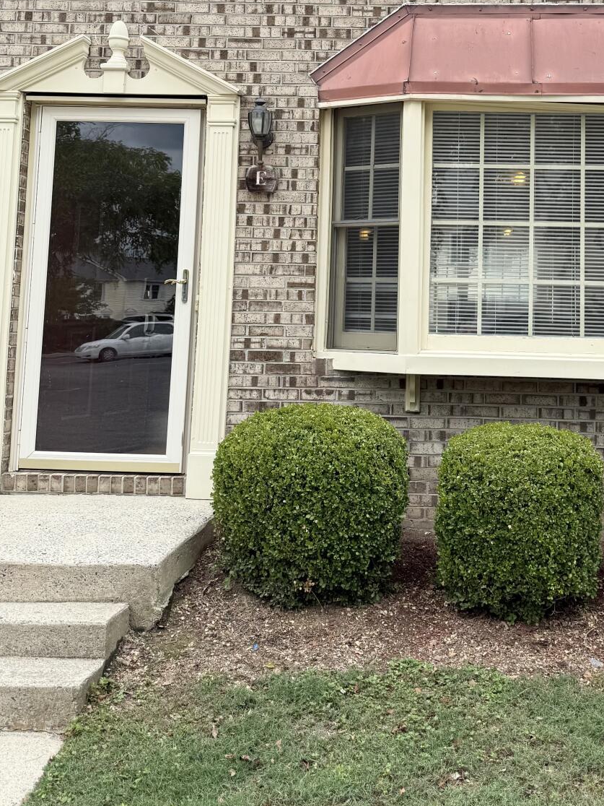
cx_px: 443
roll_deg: -1.0
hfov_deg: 33.0
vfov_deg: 42.5
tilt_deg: +7.1
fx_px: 1000
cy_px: 203
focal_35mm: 43
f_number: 1.78
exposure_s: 1/1855
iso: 80
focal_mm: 6.76
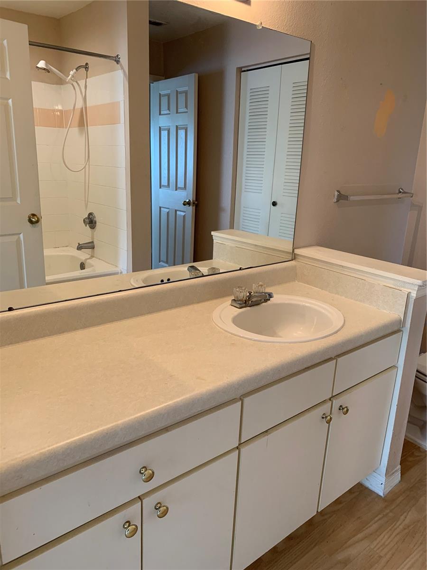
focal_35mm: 26
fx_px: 428
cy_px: 285
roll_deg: -1.9
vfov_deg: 67.3
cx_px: 214
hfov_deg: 53.1
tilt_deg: -14.8
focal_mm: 4.25
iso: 100
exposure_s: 1/60
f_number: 1.8
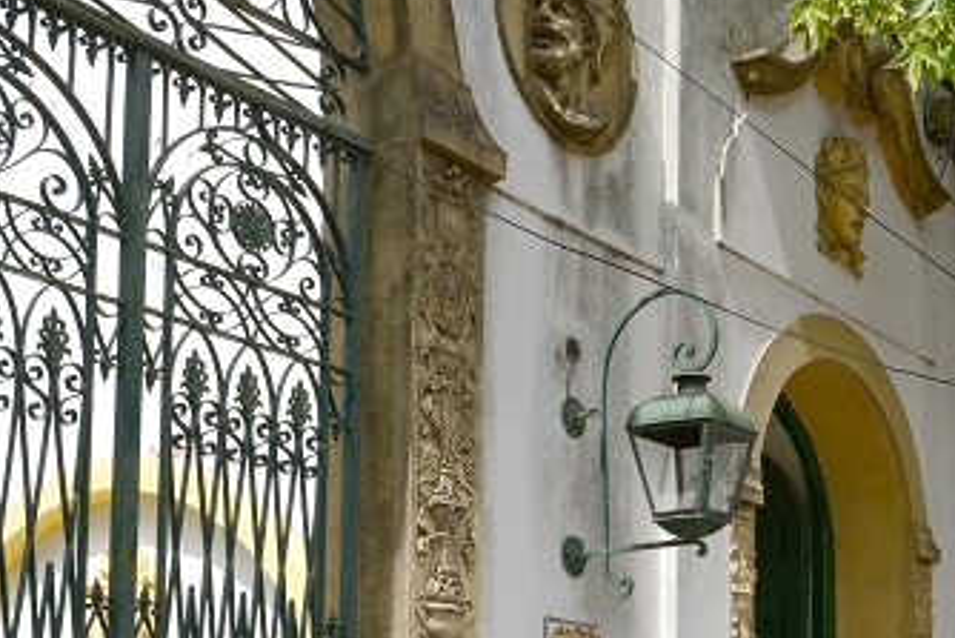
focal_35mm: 64
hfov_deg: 31.0
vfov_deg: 20.5
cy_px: 658
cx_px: 681
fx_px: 1698
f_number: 13
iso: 200
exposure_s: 1/250
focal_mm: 29
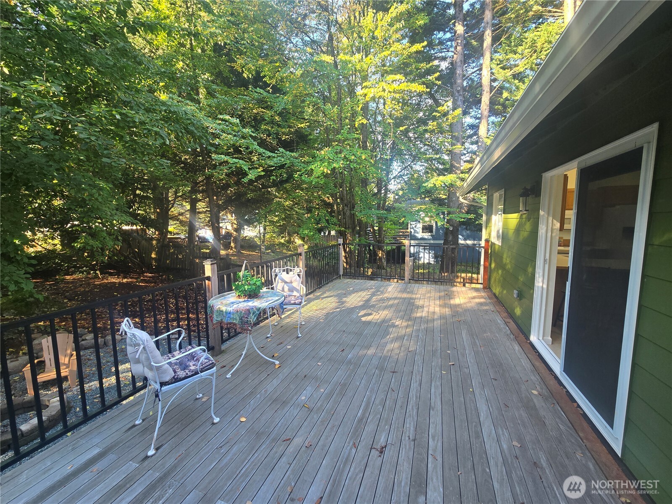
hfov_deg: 106.2
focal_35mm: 13
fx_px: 252
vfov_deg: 89.9
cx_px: 336
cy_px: 252
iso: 50
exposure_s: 1/60
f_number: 2.2
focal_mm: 2.2
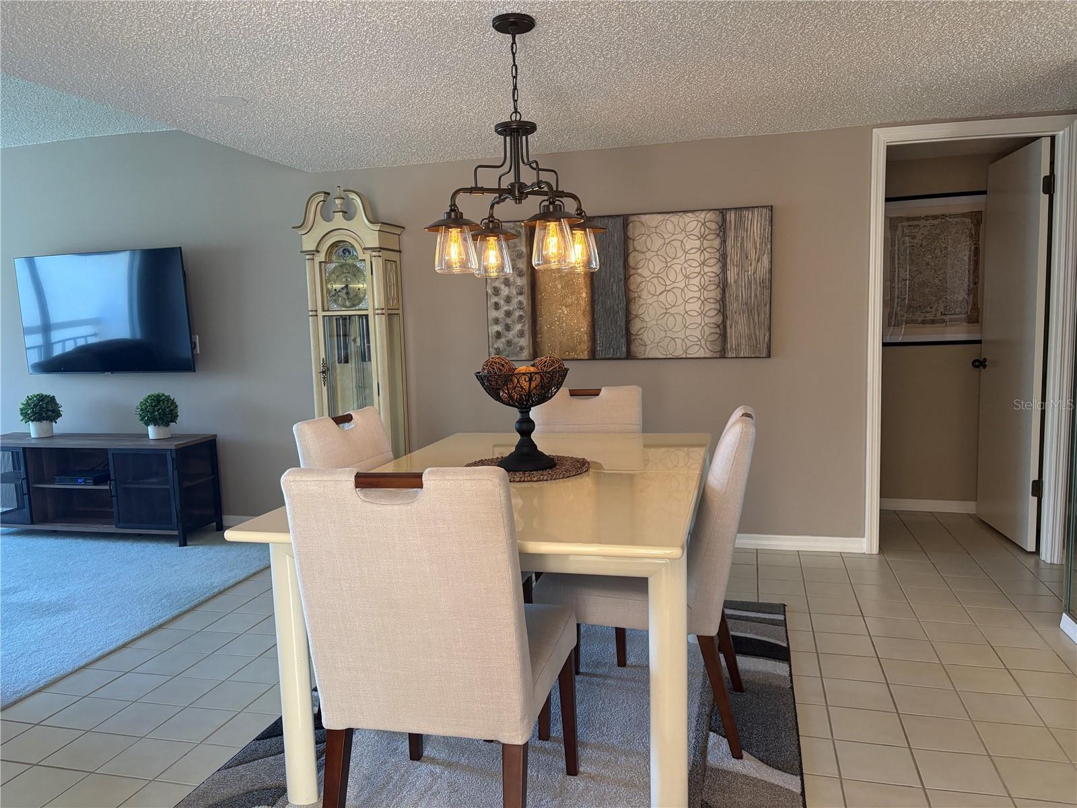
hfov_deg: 67.3
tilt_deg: -5.5
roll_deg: +2.1
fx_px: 809
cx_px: 538
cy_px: 404
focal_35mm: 26
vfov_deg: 53.1
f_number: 1.6
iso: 200
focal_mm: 5.96
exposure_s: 1/120
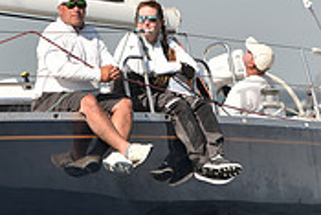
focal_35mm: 465
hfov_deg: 4.4
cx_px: 143
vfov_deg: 3.0
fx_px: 4150
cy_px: 8
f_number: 4
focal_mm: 140
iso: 250
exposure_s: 1/1250
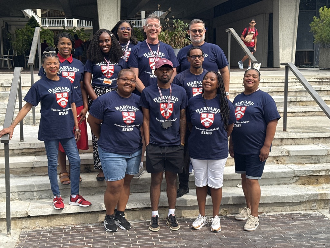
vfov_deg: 30.3
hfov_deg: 39.7
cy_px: 124
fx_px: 458
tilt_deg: -8.4
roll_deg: +0.3
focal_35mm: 48
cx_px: 165
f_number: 1.78
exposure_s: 1/1330
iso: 80
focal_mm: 6.76
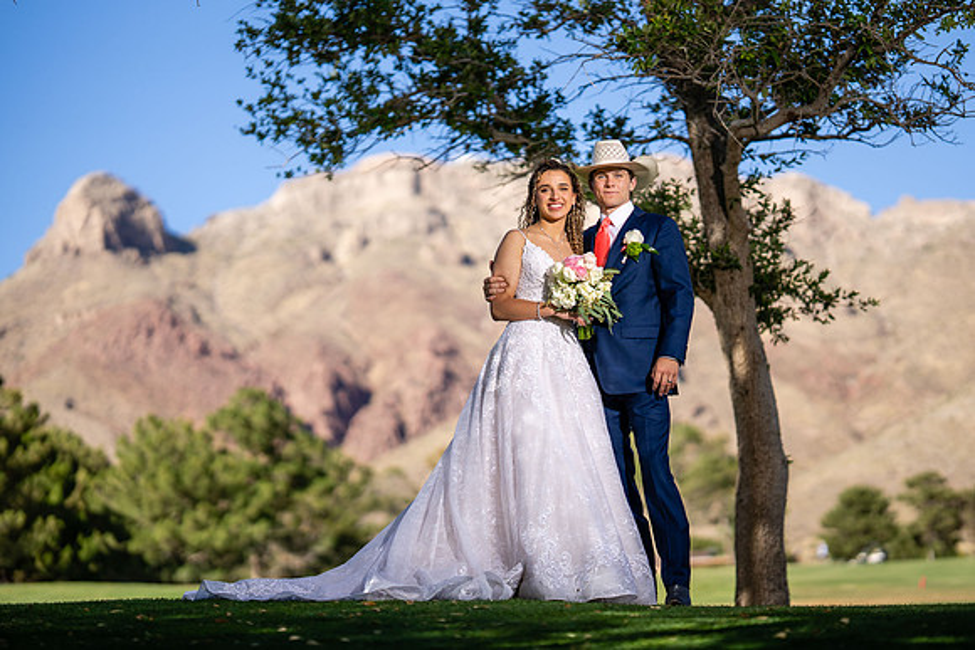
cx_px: 543
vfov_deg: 14.4
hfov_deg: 21.4
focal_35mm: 95
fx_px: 2580
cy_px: 308
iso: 100
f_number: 1.4
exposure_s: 1/5000
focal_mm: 85
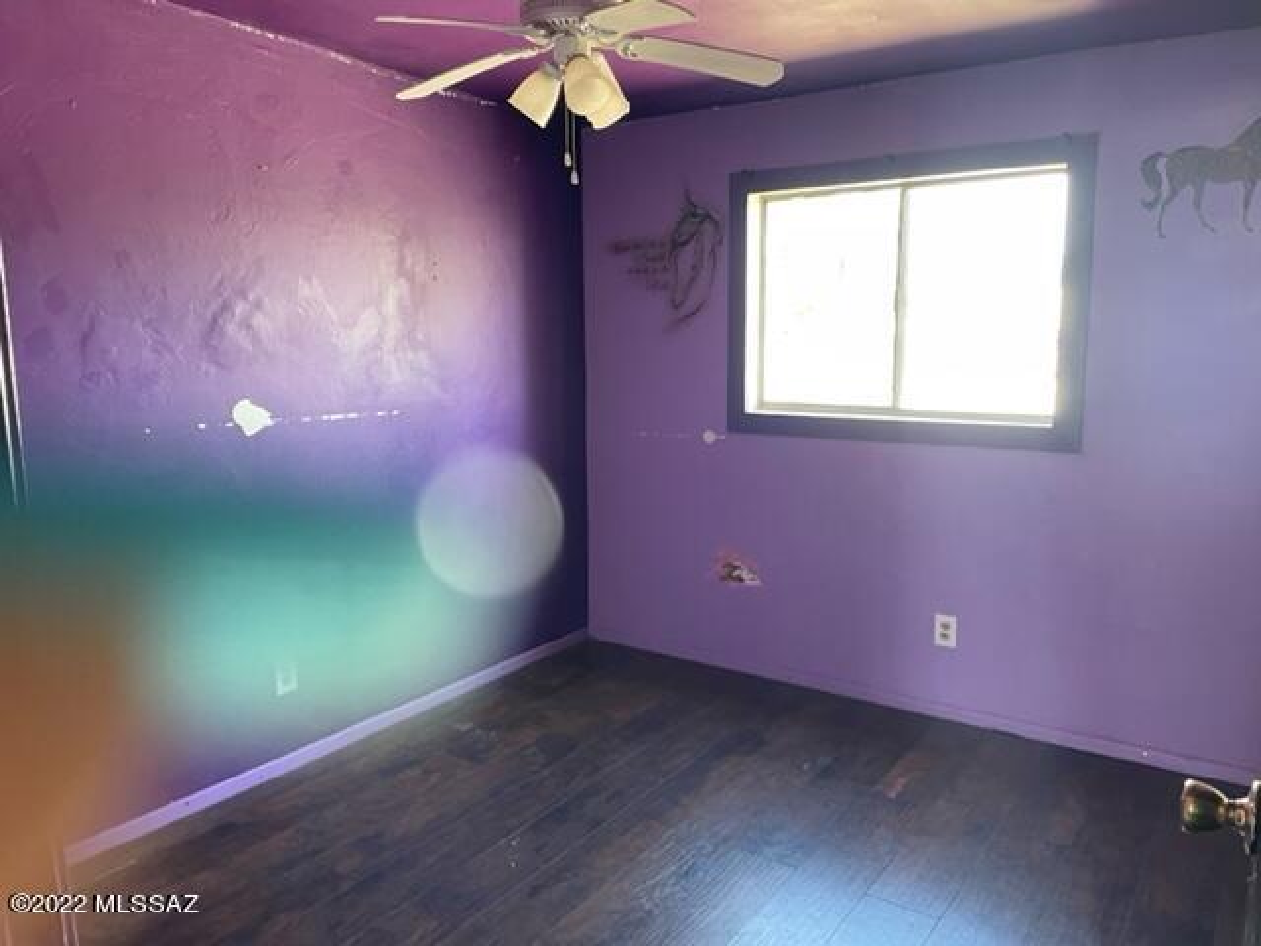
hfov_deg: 67.3
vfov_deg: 53.1
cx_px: 630
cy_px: 473
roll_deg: +1.5
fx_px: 947
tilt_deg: -7.6
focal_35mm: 26
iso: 125
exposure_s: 1/70
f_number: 1.6
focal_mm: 4.2
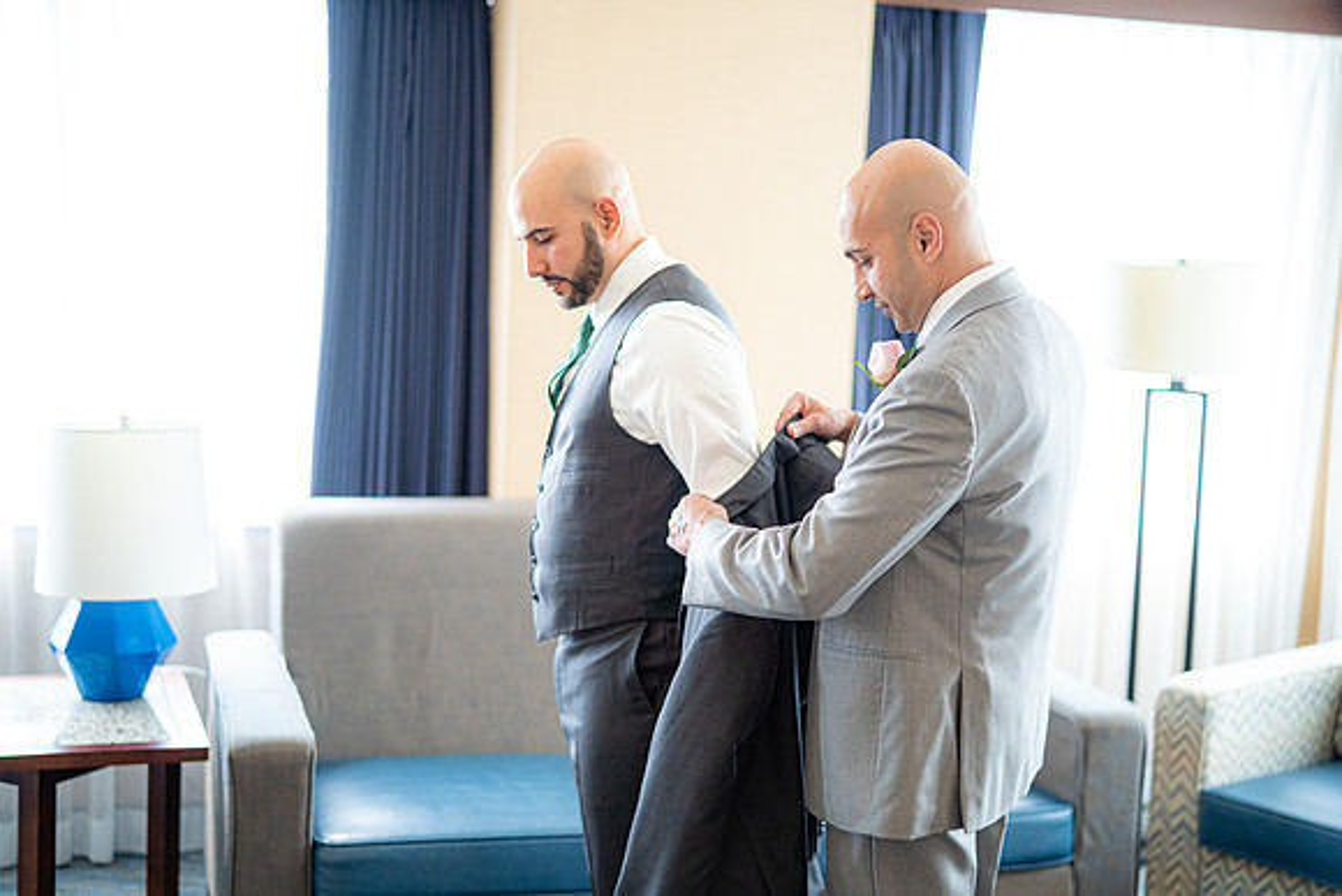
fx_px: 1864
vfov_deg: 27.0
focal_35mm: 50
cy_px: 448
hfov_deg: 39.6
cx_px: 671
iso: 800
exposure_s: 1/250
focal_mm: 50
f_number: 1.4
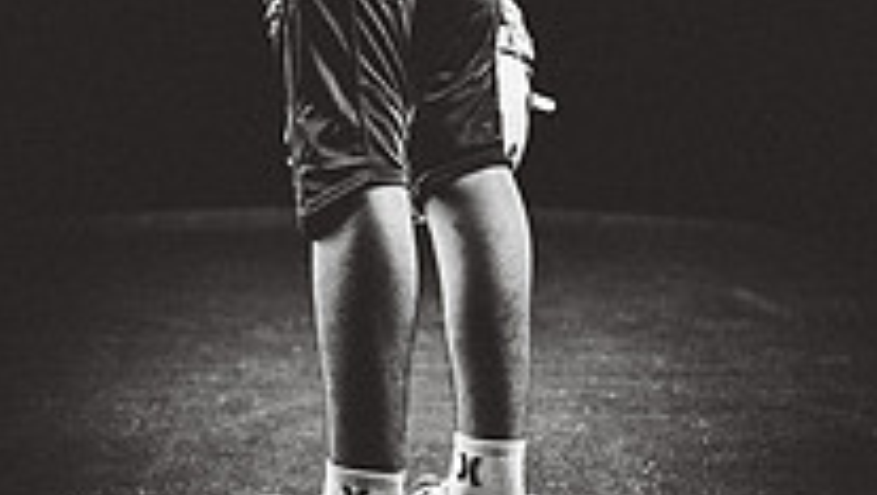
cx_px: 453
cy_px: -254
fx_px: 4866
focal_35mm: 209
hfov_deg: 10.3
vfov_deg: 5.8
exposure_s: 1/160
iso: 200
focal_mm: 92
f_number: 4
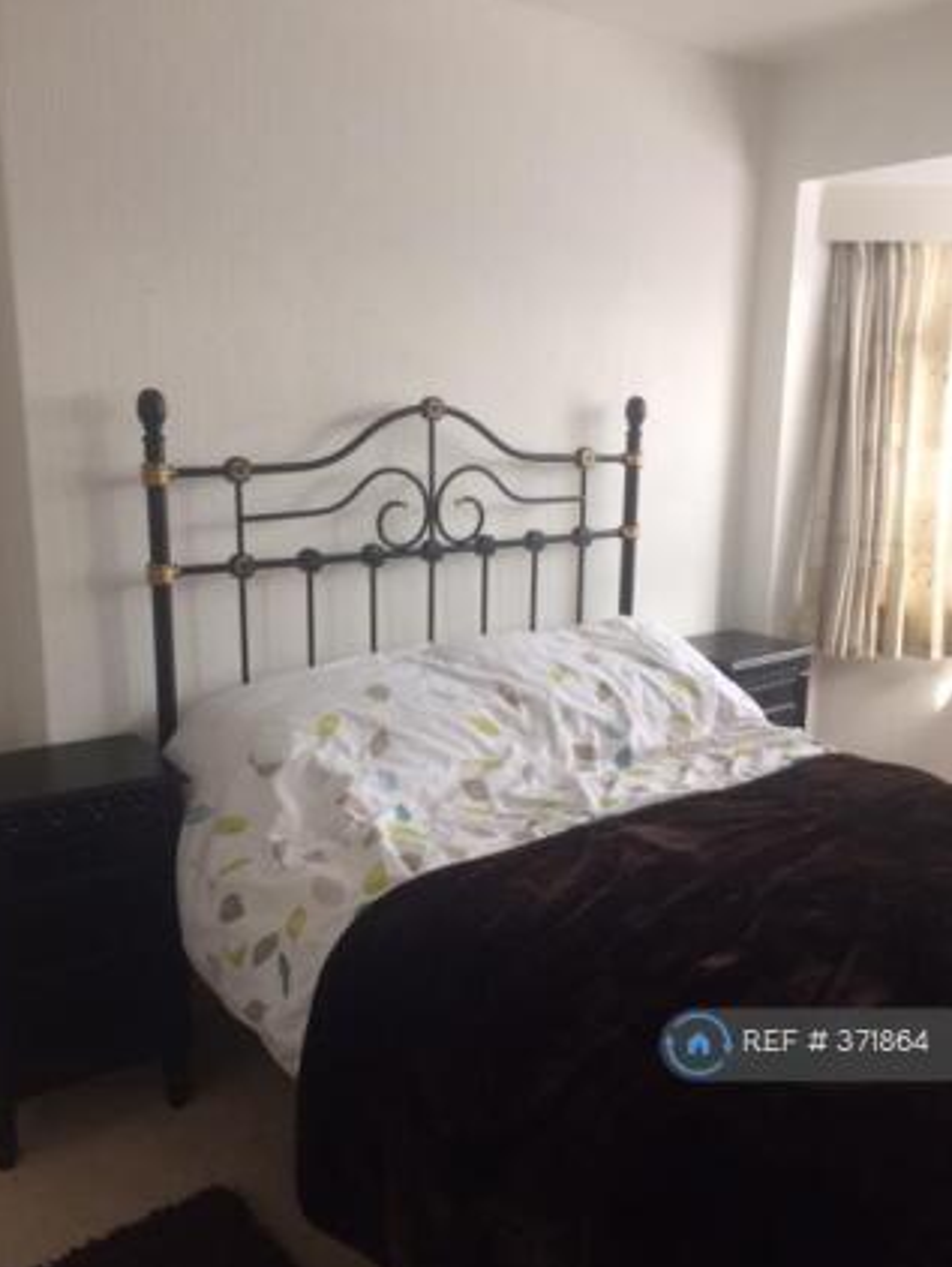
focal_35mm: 30
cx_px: 462
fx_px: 1099
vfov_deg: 59.9
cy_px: 647
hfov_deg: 46.8
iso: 50
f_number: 2.2
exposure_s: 1/33
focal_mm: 4.15
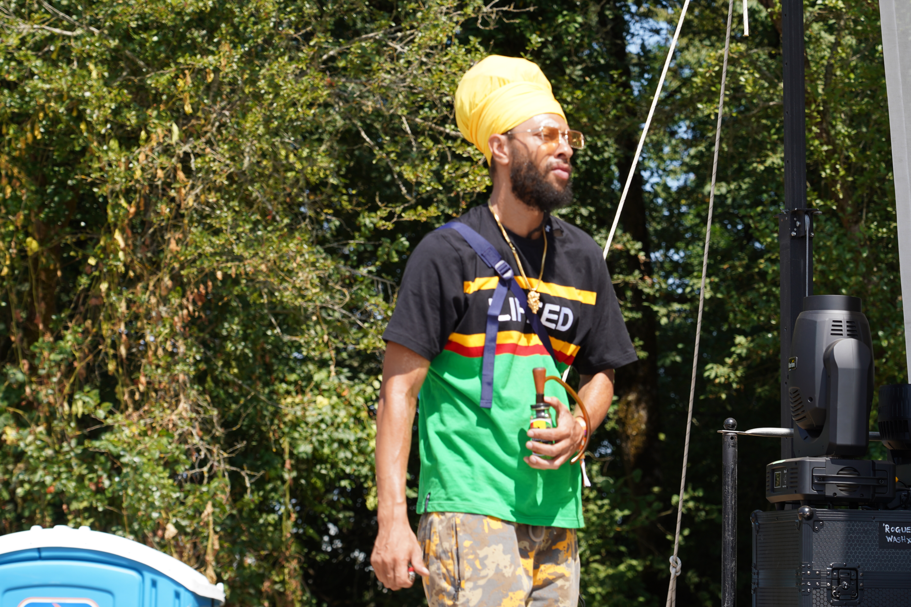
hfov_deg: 19.5
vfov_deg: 13.0
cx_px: 456
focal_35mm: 105
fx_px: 2657
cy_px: 304
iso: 100
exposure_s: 1/200
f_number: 6.3
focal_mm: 105
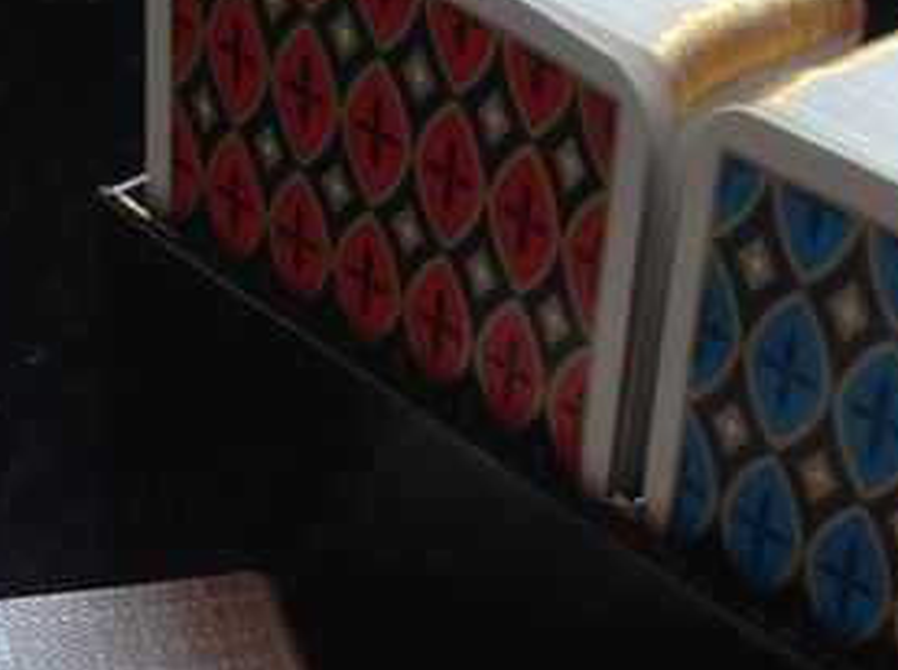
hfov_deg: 15.4
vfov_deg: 11.3
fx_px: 3289
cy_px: 880
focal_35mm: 127
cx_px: 75
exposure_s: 1/15
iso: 125
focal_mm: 4.28
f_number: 2.4
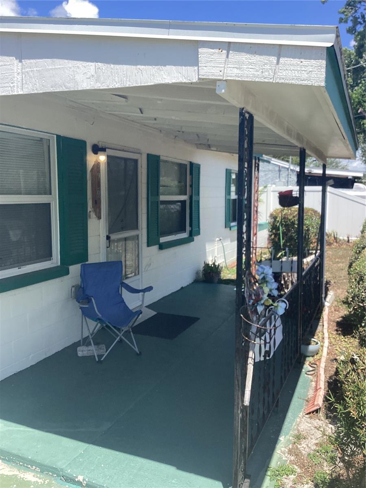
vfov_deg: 58.4
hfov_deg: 45.4
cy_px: 244
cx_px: 183
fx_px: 437
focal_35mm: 31
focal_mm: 3.3
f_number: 2.4
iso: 25
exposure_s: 1/776
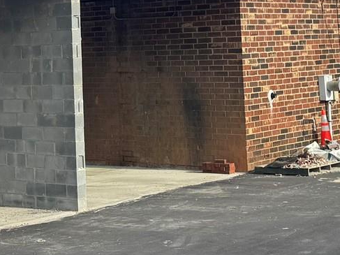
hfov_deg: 19.2
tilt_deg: +2.9
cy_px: -6
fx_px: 992
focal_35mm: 101
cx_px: 61
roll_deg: +2.4
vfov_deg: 14.4
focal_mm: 6.76
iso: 80
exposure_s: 1/2331
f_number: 1.78
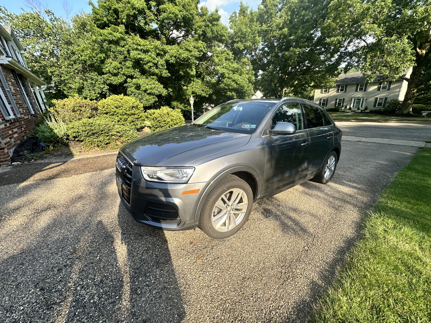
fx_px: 174
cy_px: 162
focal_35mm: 14
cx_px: 216
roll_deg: +2.2
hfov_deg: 102.1
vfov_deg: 85.7
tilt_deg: -20.8
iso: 40
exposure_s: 1/454
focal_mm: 2.22
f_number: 2.2
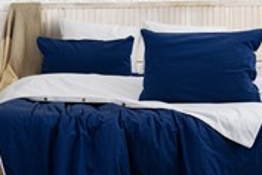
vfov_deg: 17.3
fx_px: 575
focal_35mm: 79
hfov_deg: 25.6
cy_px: 77
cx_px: 164
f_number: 14
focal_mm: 23.4
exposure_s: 1/20
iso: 1250
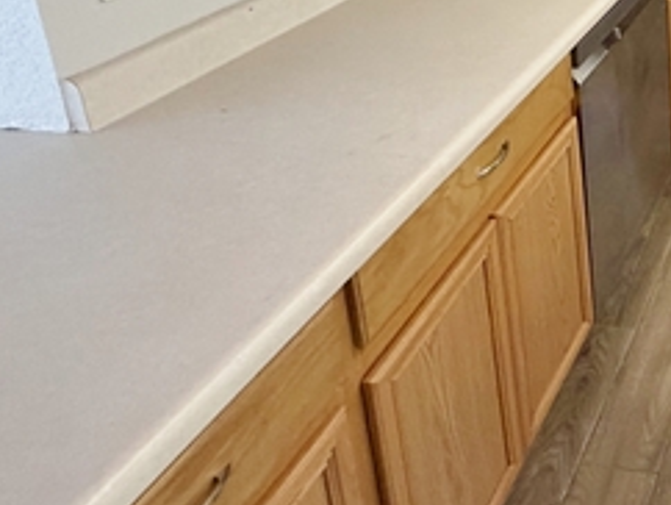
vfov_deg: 31.1
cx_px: 832
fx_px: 718
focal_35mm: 37
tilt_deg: -13.0
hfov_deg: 36.6
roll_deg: -0.2
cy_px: -133
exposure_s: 1/120
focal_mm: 2.22
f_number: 2.2
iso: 320
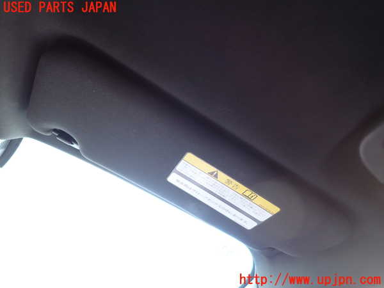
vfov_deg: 54.9
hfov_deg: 69.4
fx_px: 277
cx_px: 192
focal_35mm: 25
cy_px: 144
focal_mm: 4.5
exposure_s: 1/40
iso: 200
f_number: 2
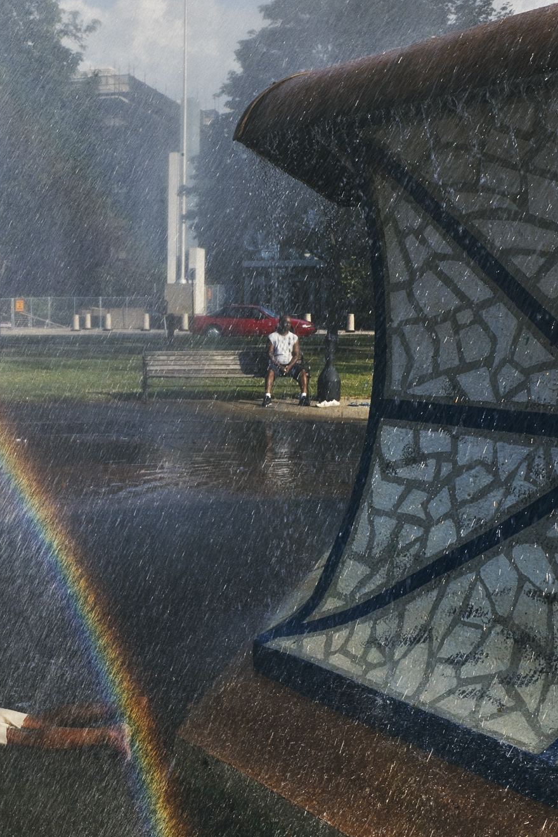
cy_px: 419
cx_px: -4
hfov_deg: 24.3
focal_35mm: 53
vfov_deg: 37.5
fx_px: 1232
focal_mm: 35
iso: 160
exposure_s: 1/250
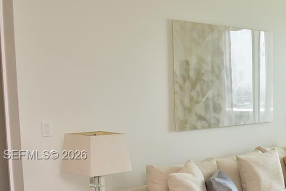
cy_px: 156
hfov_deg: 27.9
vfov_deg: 20.7
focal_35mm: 65
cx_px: 323
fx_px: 516
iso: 800
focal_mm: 24
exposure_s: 1/125
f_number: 4
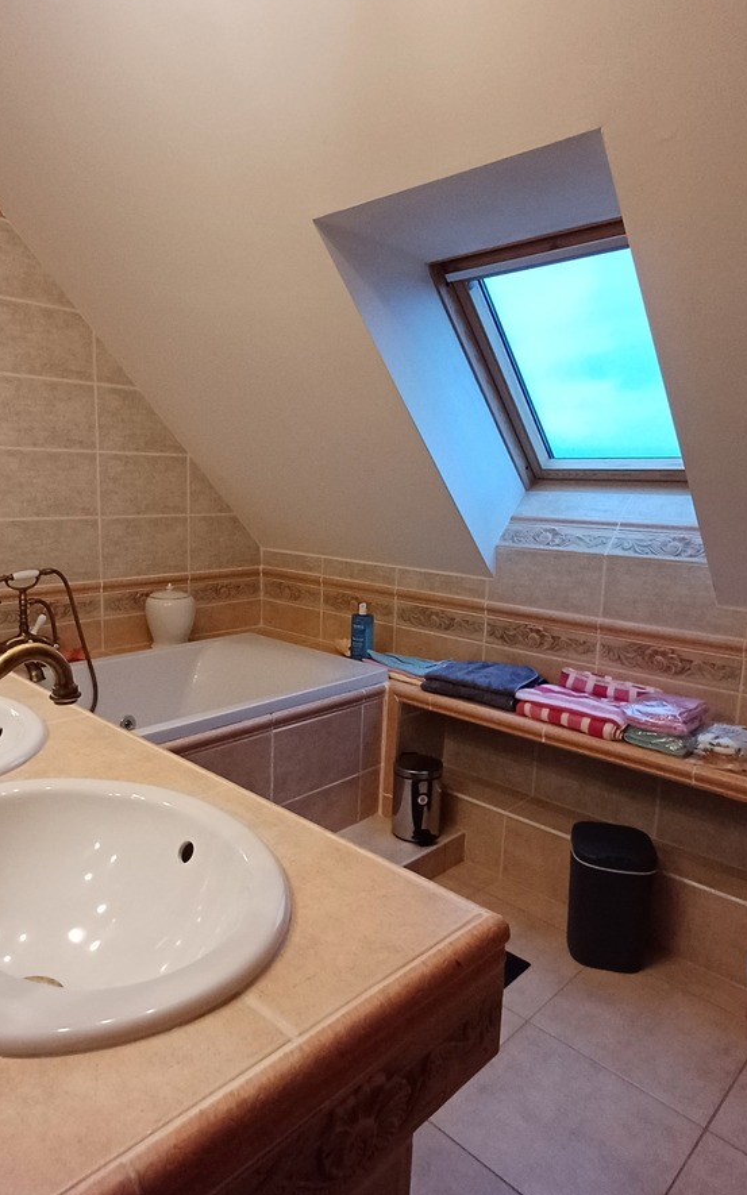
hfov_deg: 52.9
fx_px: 749
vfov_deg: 77.2
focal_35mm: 23
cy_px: 598
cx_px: 330
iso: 160
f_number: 2.2
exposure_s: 1/50
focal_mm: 1.64
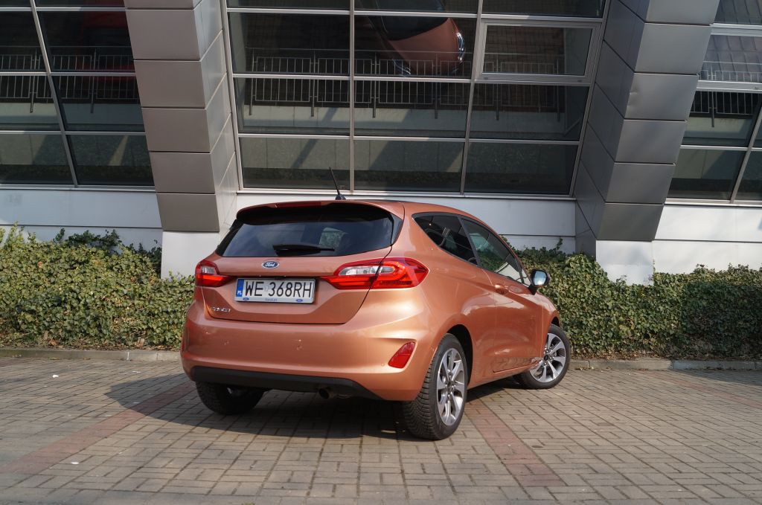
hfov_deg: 57.3
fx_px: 697
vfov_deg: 39.8
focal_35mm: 33
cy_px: 252
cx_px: 381
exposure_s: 1/250
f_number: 8
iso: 100
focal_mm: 22
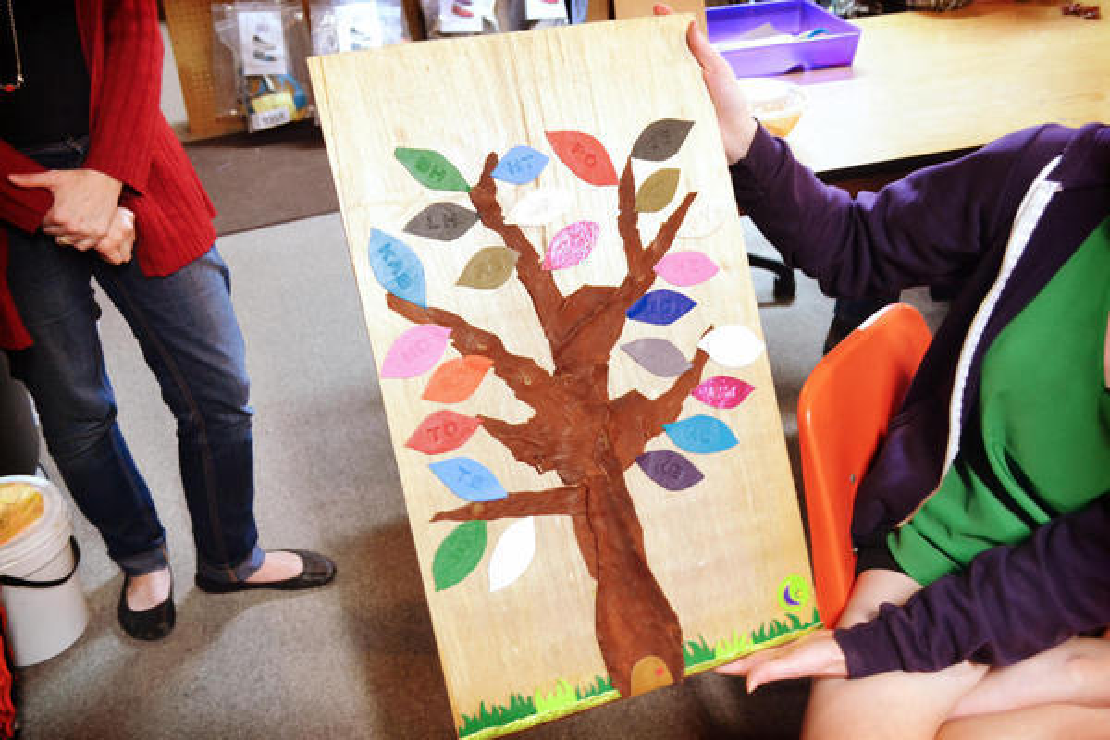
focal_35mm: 36
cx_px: 555
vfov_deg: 36.9
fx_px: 1110
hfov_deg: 53.1
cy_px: 370
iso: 3200
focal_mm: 24
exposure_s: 1/25
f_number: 4
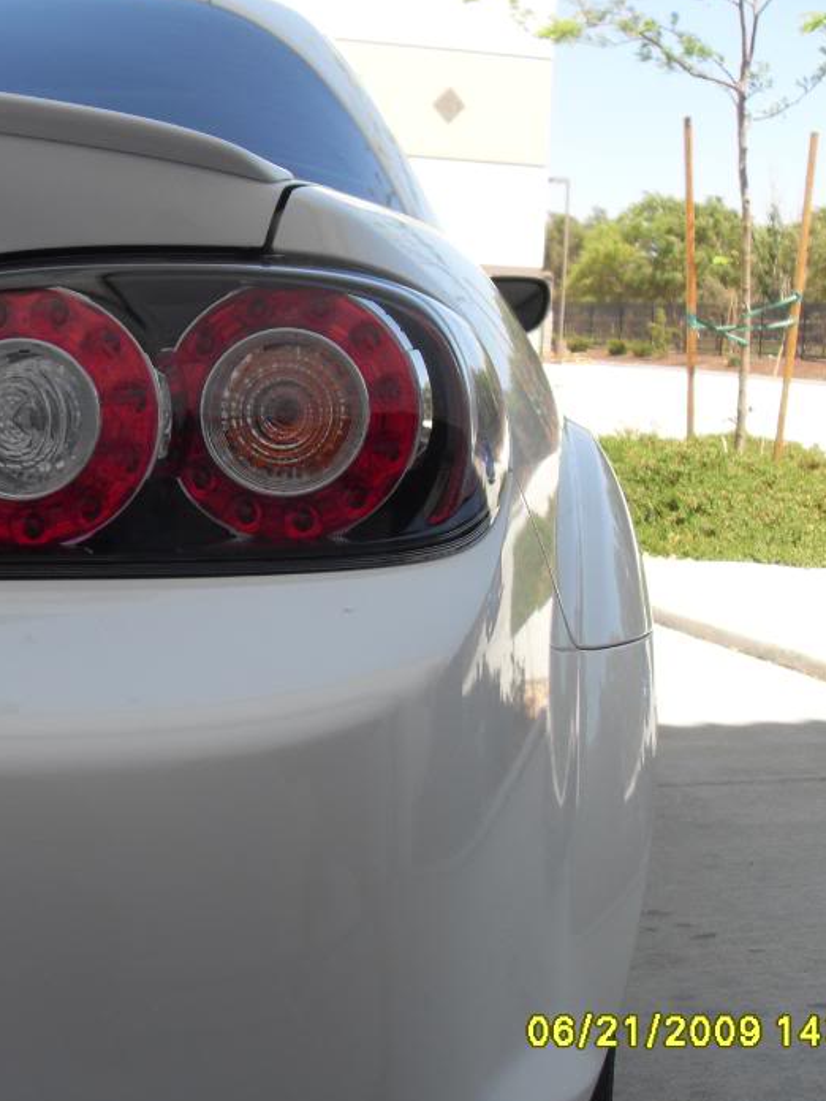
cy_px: 543
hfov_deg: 28.5
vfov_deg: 38.2
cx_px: 171
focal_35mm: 50
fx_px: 1591
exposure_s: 1/90
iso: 80
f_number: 7
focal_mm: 6.3
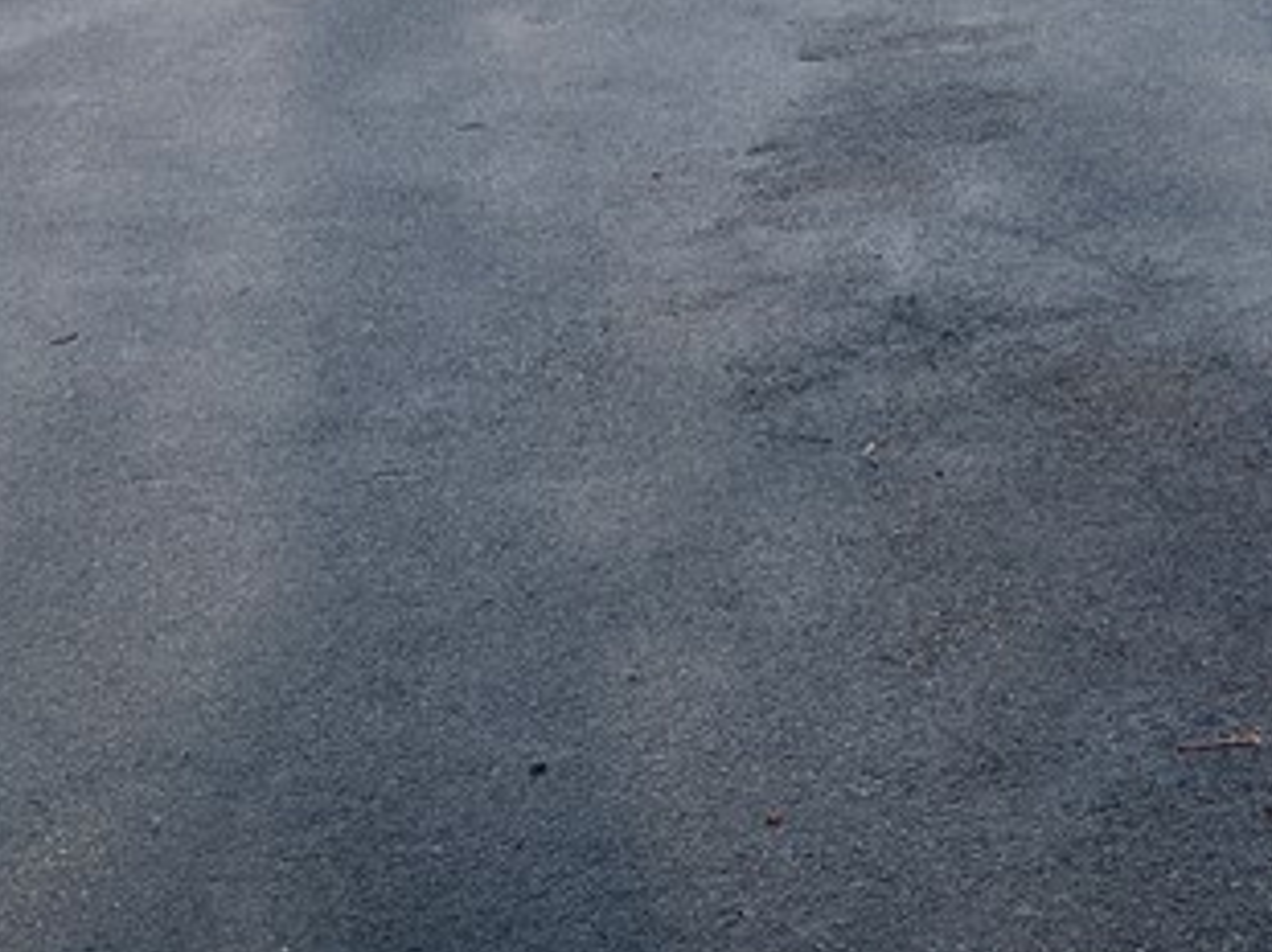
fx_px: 3158
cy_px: -570
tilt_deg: -2.0
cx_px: 1654
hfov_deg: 20.7
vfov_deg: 15.5
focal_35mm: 86
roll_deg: -1.0
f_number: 1.6
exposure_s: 1/3534
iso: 50
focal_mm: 5.96
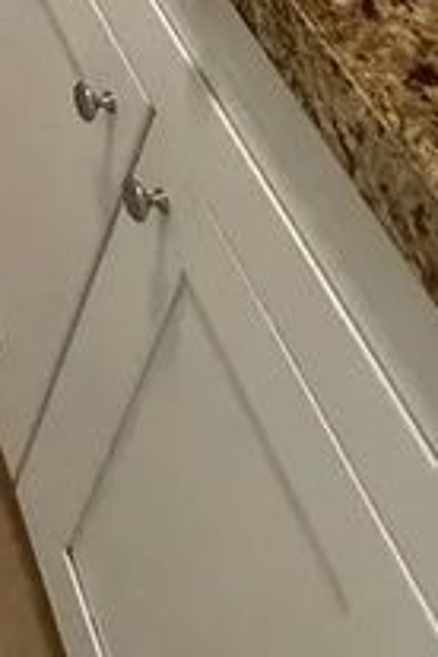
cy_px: -554
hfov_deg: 16.5
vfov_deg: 21.0
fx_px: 1095
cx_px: -467
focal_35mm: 60
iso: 250
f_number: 2.2
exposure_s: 1/60
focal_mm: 2.22
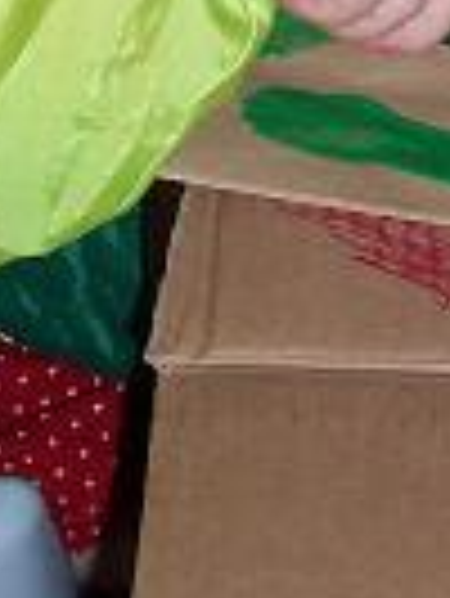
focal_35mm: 141
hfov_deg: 10.5
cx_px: 322
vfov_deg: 13.6
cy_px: -121
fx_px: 2440
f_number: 2.8
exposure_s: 1/60
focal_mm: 5.6
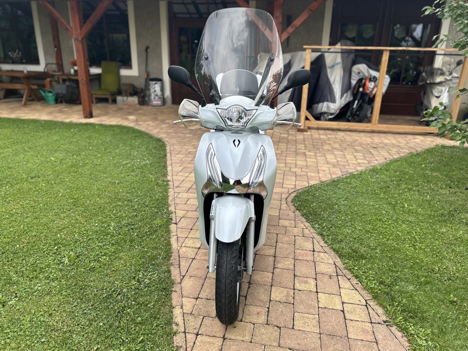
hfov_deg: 67.3
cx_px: 234
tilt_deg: -20.0
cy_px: 176
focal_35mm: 26
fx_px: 352
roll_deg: -0.6
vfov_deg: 53.1
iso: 50
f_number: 1.5
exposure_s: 1/1395
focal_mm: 5.7
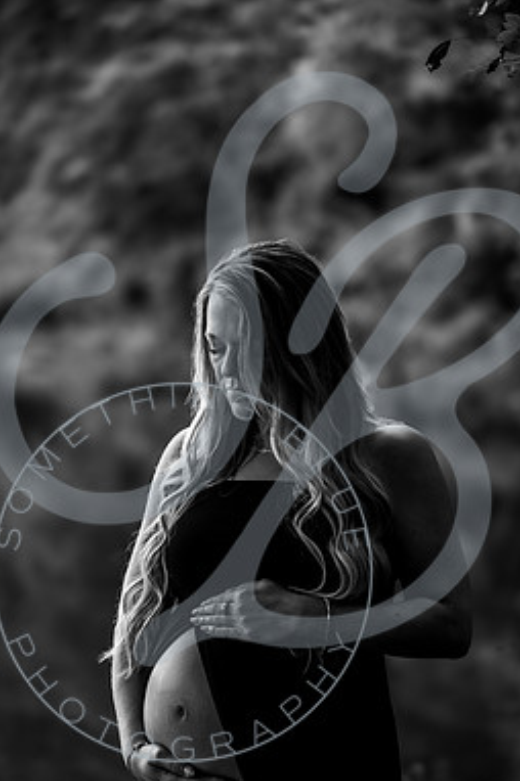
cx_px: 274
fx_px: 2431
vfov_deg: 18.3
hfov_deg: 12.2
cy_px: 417
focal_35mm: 112
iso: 100
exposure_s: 1/400
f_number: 2.8
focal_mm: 95
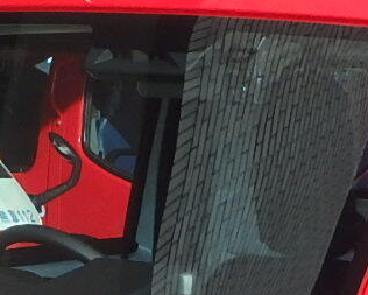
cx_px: 465
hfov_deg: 8.3
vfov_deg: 6.6
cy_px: 465
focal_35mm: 231
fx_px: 2517
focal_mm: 6.9
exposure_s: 1/500
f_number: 5.1
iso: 125
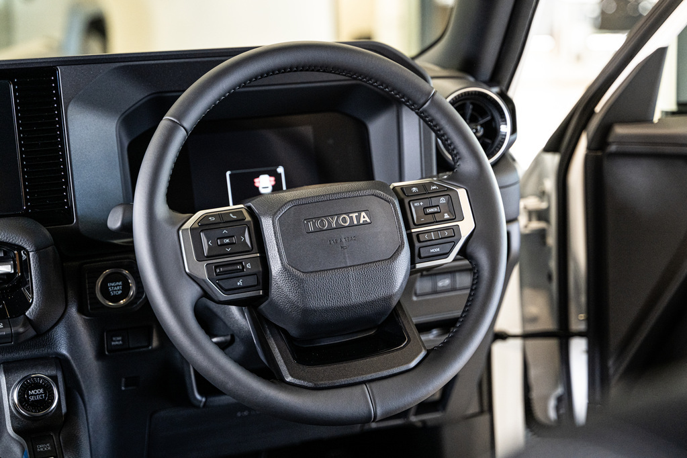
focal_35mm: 58
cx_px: 344
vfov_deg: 23.4
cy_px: 229
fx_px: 1107
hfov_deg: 34.5
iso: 1600
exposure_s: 1/160
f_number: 3.2
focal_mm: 58
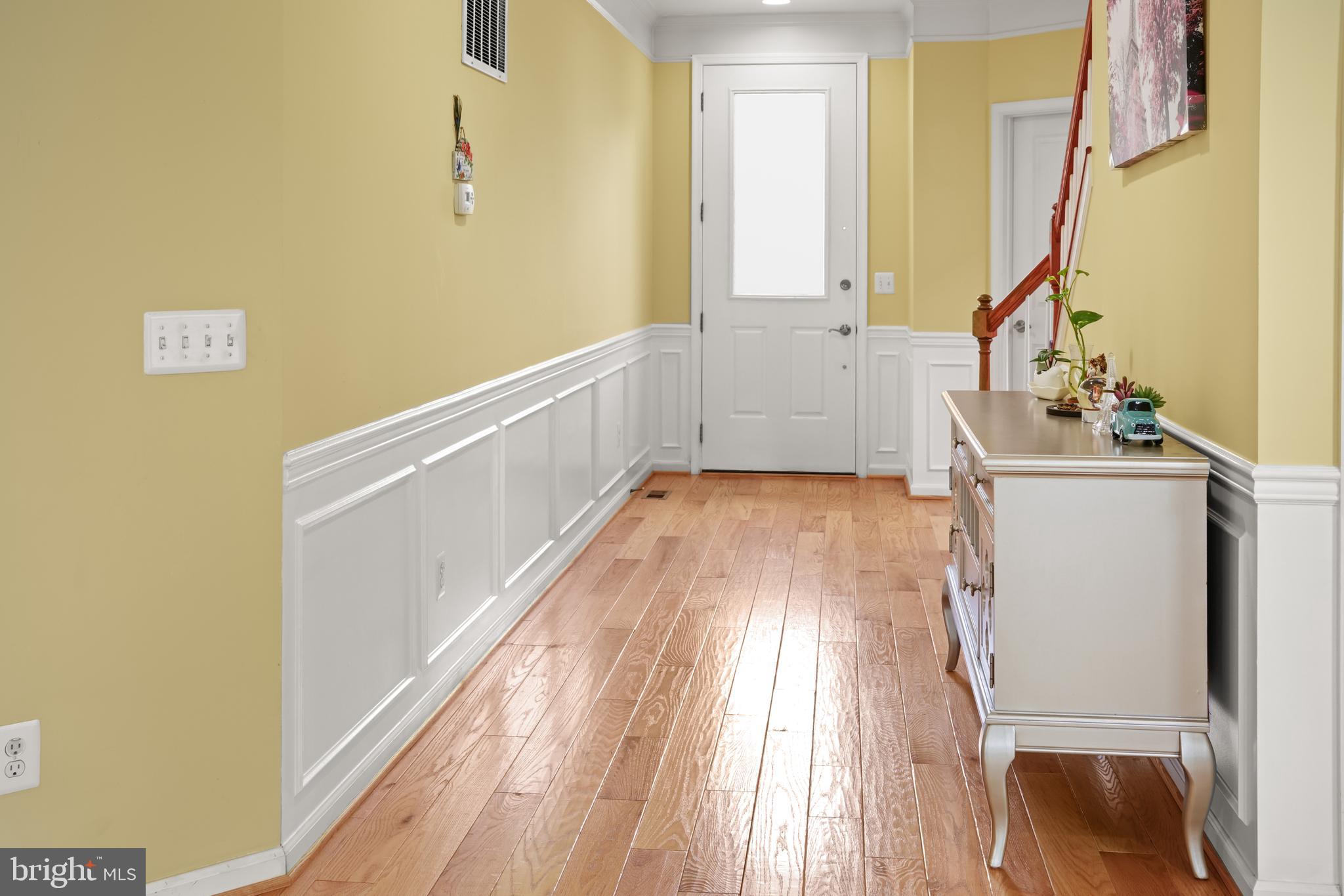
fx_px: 1381
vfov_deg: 35.9
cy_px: 448
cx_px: 672
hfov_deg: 51.9
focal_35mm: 37
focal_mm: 37
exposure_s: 1/5
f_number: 8
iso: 250
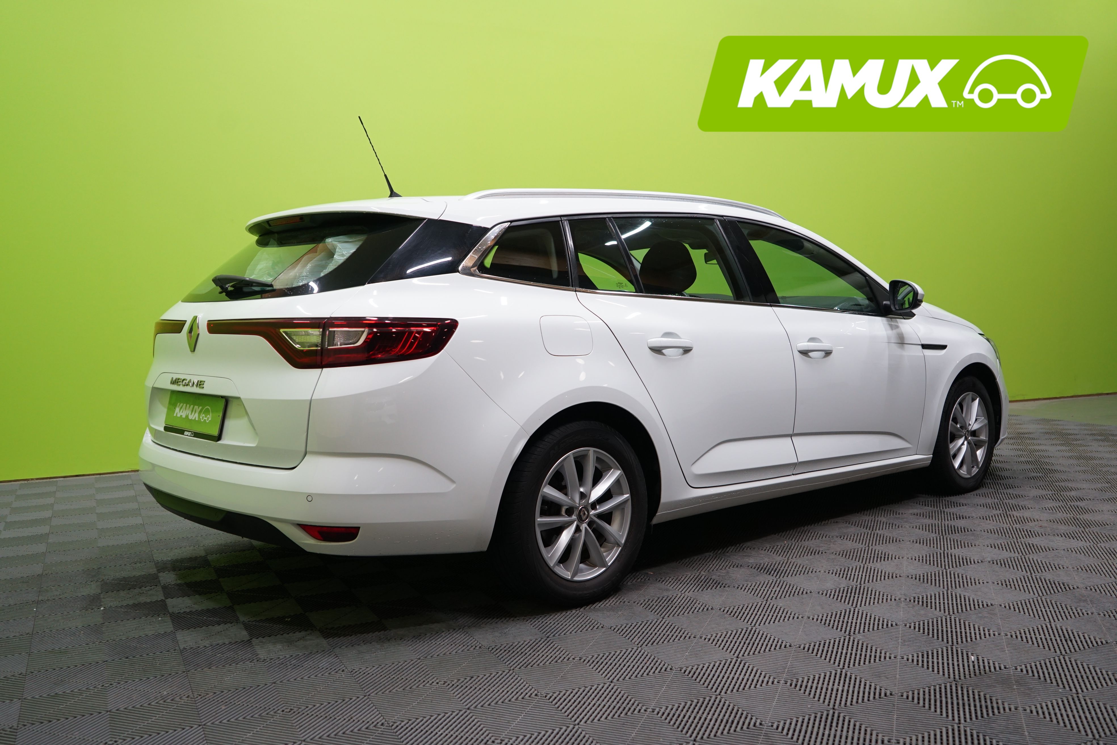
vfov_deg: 42.3
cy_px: 372
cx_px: 558
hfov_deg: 60.3
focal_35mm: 31
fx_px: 962
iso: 640
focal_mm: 31
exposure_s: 1/100
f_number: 4
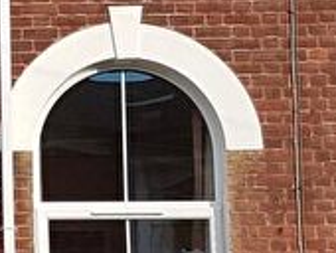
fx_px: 1040
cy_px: -3
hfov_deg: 18.2
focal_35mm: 107
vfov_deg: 13.7
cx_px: 77
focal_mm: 4.2
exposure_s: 1/1140
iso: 40
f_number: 1.7
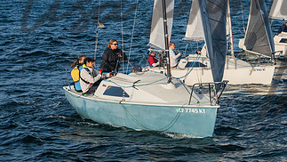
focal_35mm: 126
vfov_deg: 9.6
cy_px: -5
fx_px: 959
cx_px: 219
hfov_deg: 16.9
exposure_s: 1/800
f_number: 8
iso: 400
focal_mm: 67
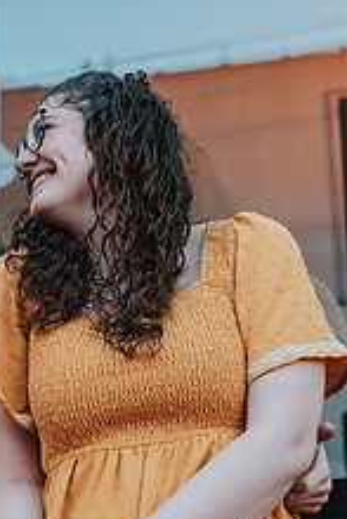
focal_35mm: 103
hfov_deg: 13.2
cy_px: 219
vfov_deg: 19.8
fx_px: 1487
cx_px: 35
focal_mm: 35
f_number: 3.2
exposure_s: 1/1250
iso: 800
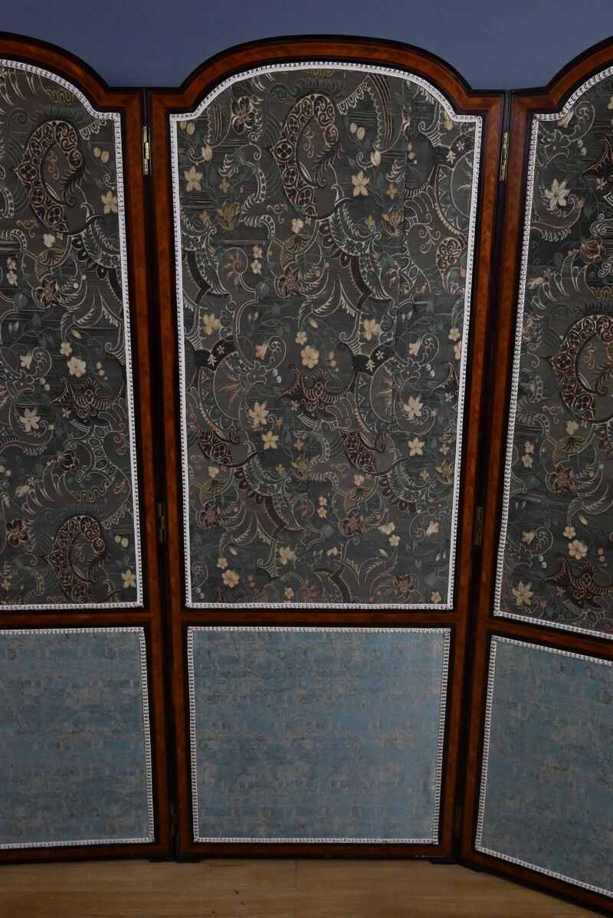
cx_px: 306
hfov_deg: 43.7
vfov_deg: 61.9
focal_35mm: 30
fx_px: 765
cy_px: 459
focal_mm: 30
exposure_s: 1/80
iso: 5000
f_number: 9
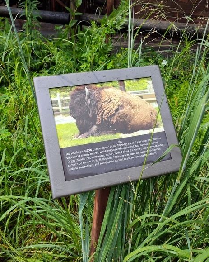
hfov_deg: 46.7
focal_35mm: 31
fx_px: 240
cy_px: 130
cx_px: 78
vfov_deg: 57.2
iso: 100
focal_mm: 5.56
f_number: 1.8
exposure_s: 1/1400
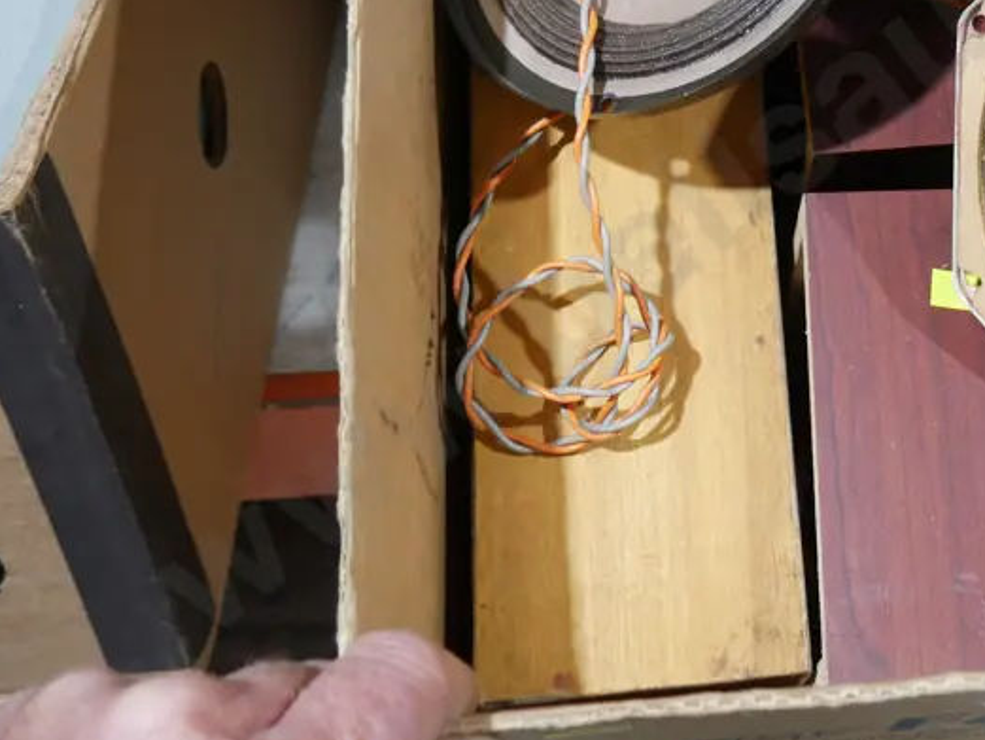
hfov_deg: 30.7
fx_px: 1679
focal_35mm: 59
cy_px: 27
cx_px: 951
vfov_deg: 23.9
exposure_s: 1/60
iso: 640
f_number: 3.6
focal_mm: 15
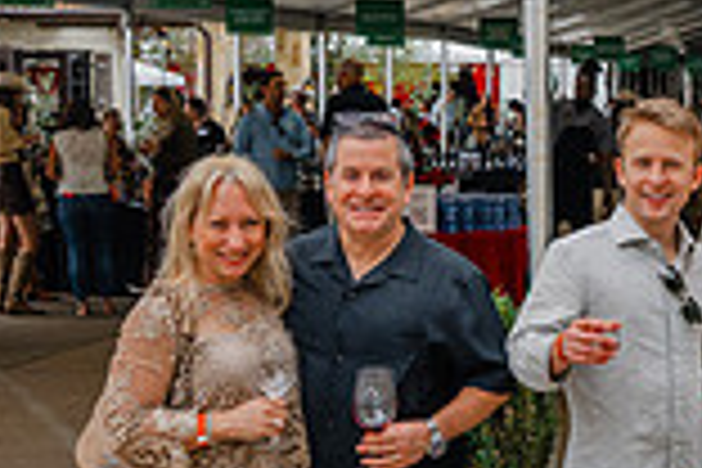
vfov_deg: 15.4
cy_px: 214
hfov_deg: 22.2
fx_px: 1735
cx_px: 652
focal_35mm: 89
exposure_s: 1/320
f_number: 5.6
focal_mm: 24
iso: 250
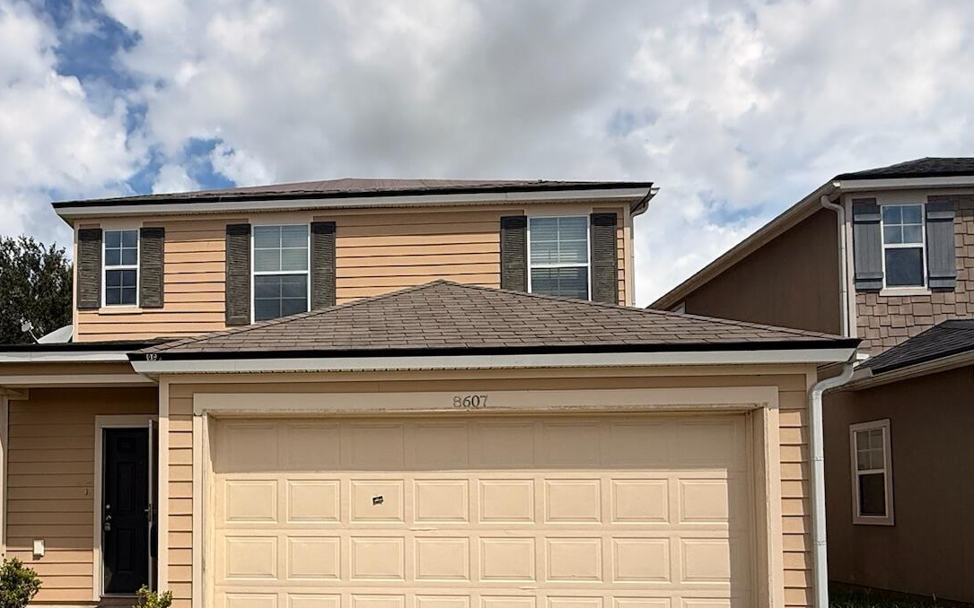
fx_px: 743
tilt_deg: +4.1
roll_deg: -1.7
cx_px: 307
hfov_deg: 64.4
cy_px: 471
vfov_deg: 42.9
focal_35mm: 28
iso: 50
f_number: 2.2
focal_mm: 2.22
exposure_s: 1/4149
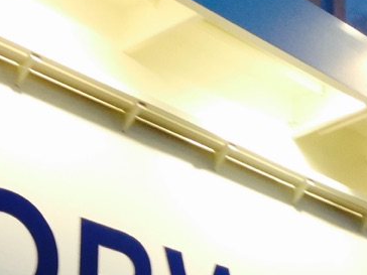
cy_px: 433
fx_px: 1346
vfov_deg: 11.1
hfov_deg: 15.2
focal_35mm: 127
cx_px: 381
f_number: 2.4
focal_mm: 4.12
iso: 50
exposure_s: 1/40
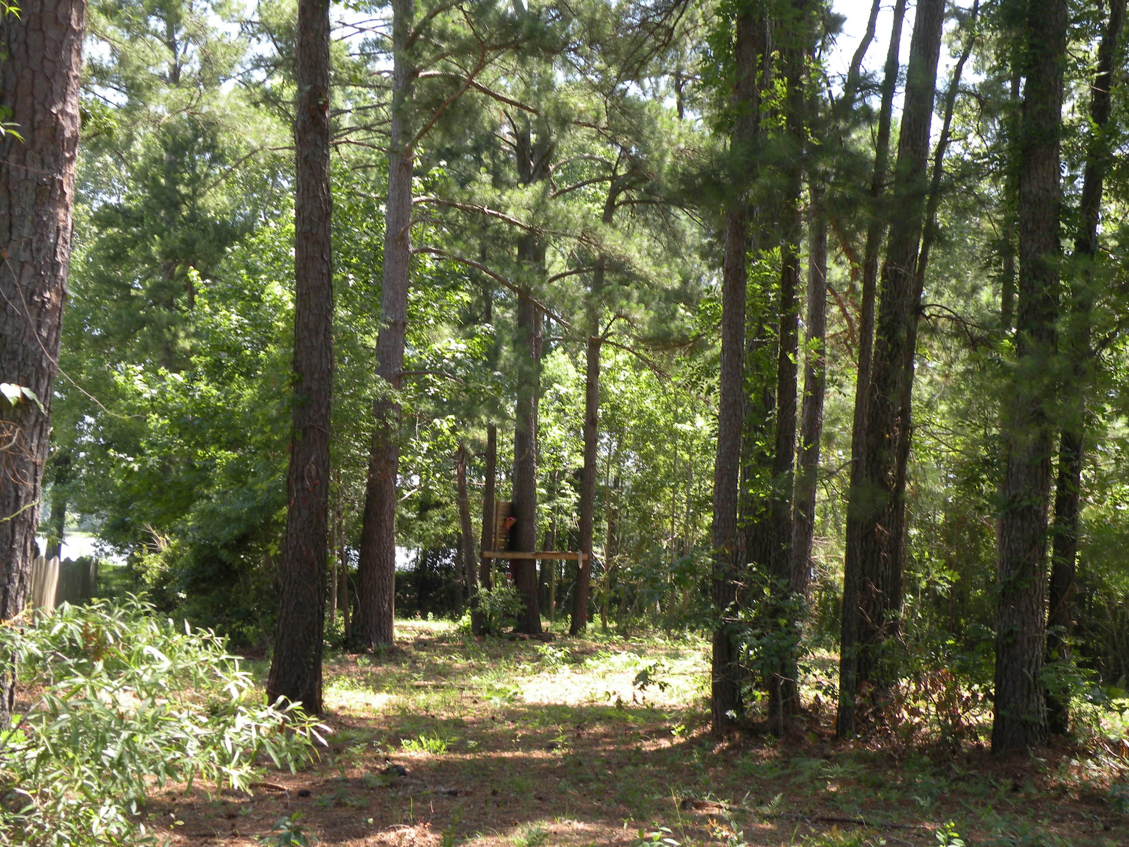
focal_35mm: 56
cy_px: 424
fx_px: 1826
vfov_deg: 26.1
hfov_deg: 34.3
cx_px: 564
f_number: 4
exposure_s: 1/89.6
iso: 64
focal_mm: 9.8
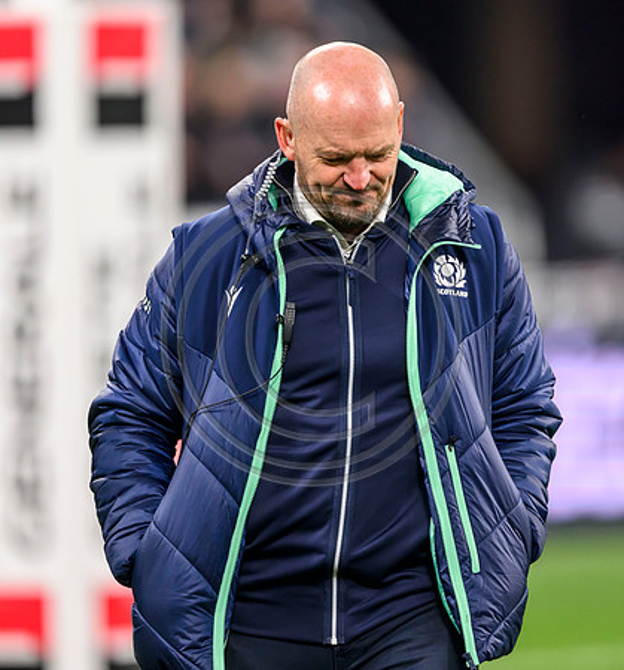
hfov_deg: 2.3
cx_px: 413
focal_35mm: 746
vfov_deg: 2.4
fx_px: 15793
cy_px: 336
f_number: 4
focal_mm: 560
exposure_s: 1/640
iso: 2000
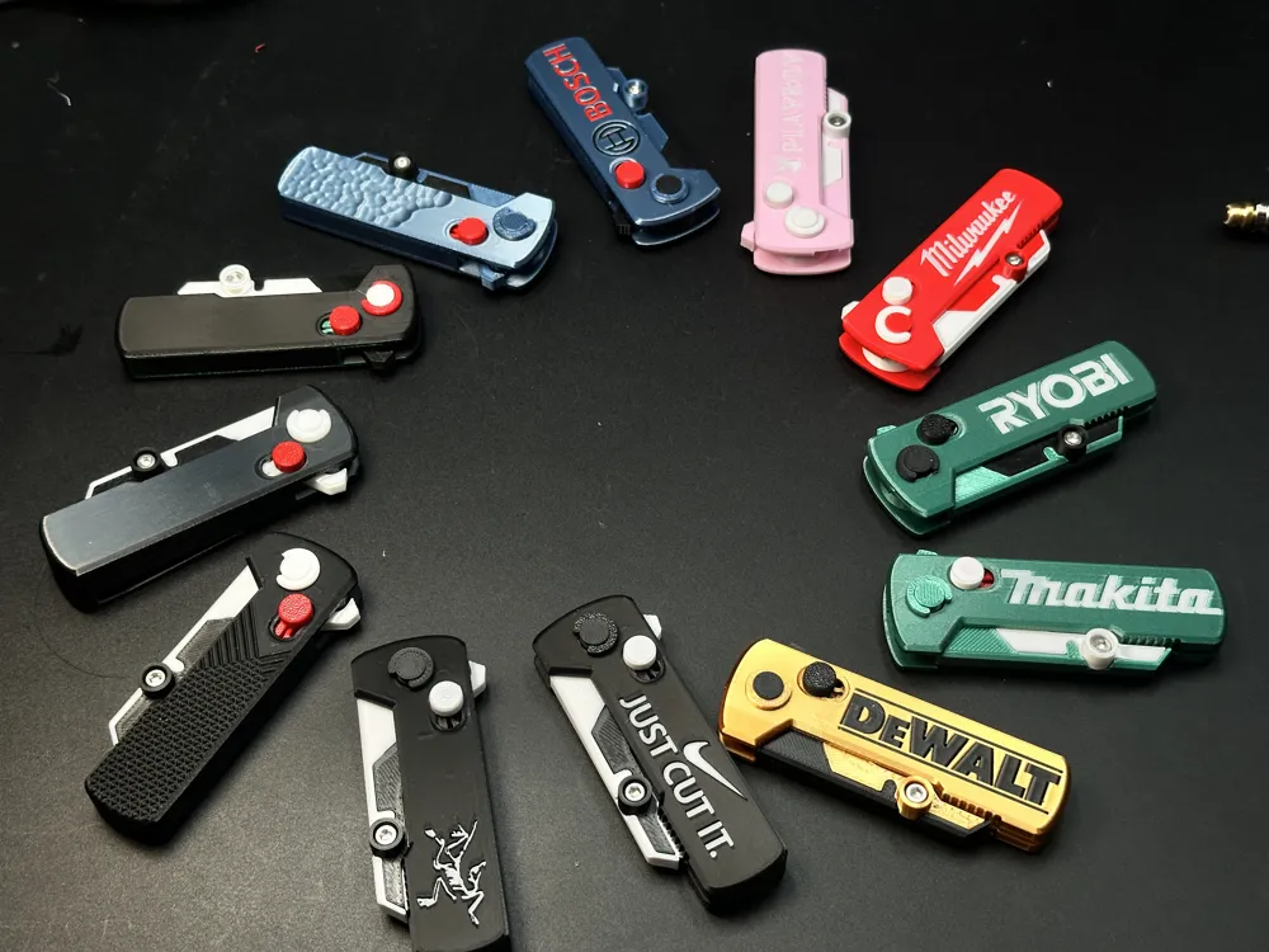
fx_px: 1760
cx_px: 634
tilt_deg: -55.4
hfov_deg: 39.7
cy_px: 476
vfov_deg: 30.3
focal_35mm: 48
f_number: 1.78
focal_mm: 6.86
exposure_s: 1/232
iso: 50
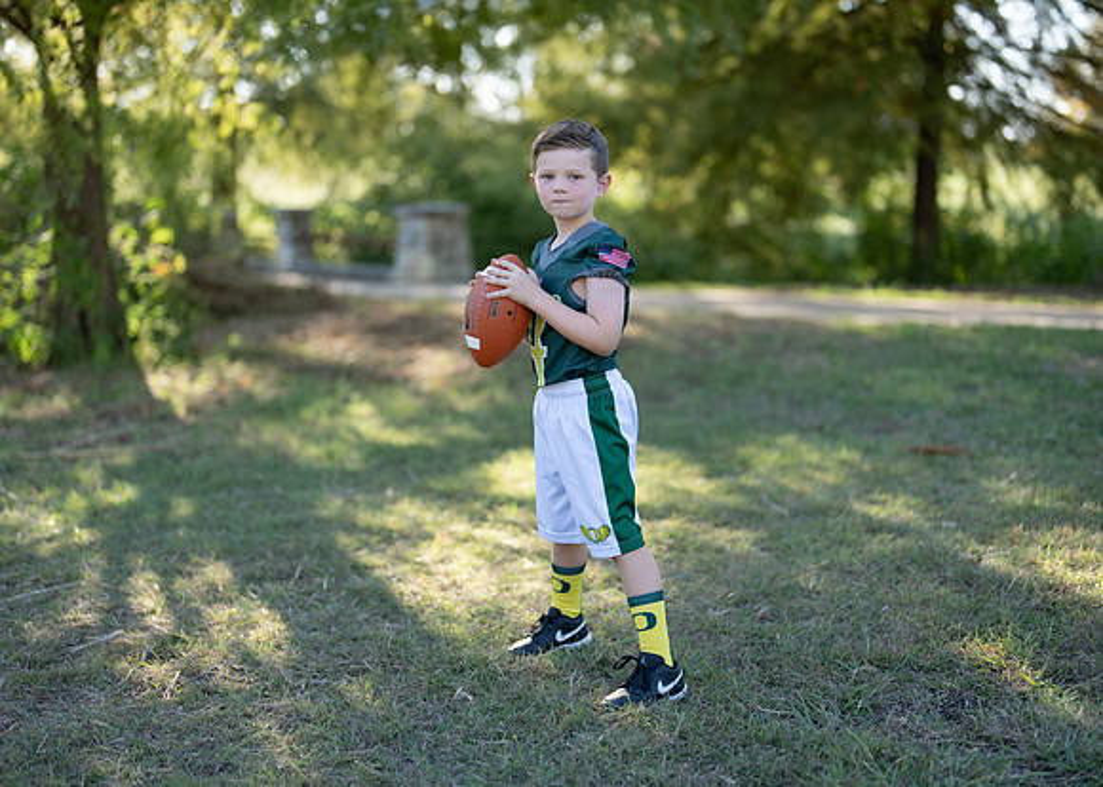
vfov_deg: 27.0
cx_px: 552
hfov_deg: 37.2
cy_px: 394
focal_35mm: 52
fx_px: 1641
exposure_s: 1/1250
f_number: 1.2
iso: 100
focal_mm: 50
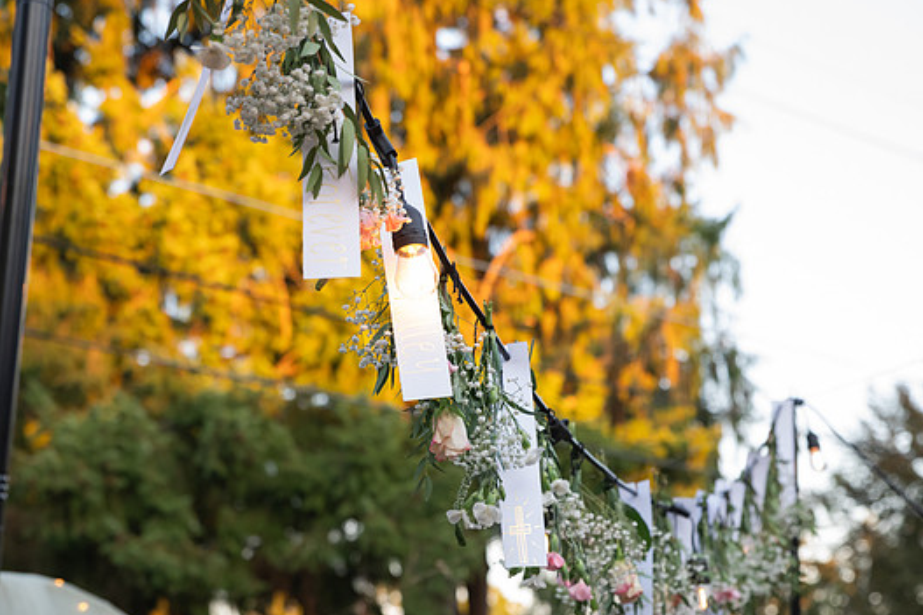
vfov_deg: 19.7
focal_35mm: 69
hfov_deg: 29.3
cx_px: 464
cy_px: 318
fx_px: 1768
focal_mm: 60
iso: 2000
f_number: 4
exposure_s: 1/320
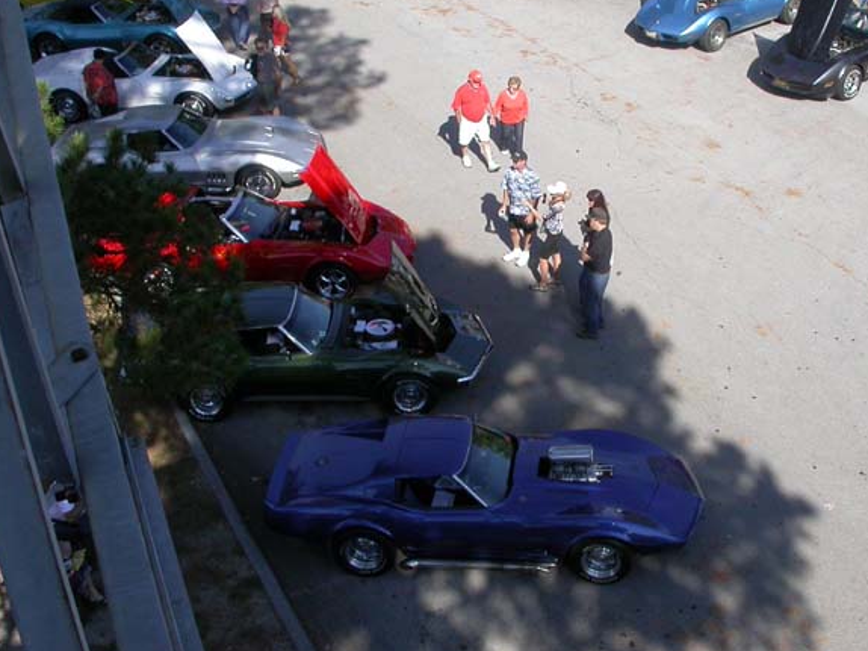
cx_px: 540
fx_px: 1328
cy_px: 274
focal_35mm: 53
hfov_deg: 36.0
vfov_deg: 27.5
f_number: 6.7
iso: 100
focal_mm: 7.85
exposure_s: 1/296
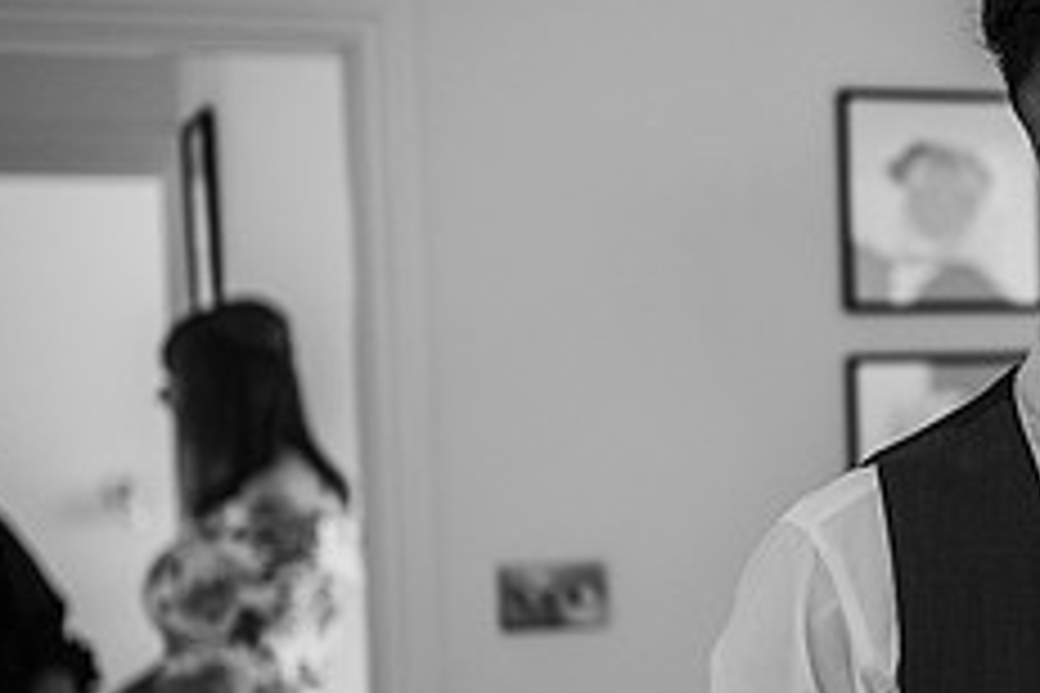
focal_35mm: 88
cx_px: 1135
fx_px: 2542
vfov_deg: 15.5
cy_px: 490
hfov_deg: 21.9
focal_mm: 35
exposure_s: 1/200
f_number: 2
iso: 360
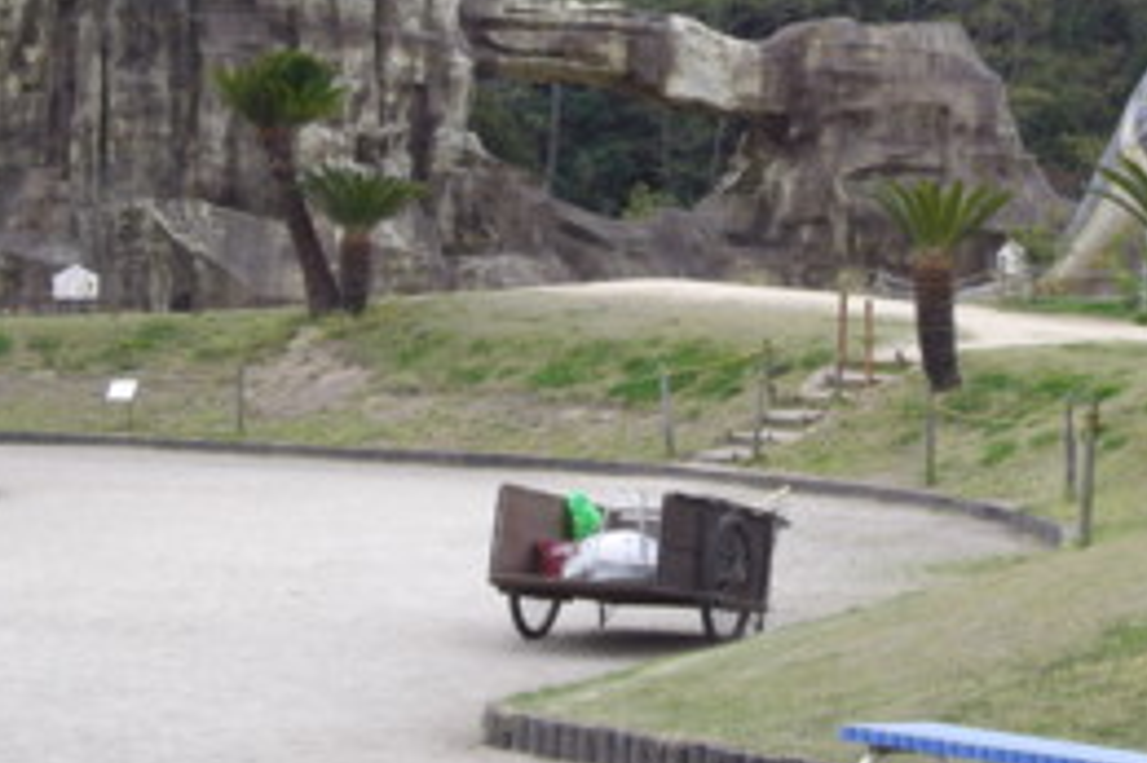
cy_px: 62
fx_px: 3152
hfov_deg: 20.3
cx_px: 966
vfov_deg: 13.7
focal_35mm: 99
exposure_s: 1/125
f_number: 4.8
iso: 100
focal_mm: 9.8
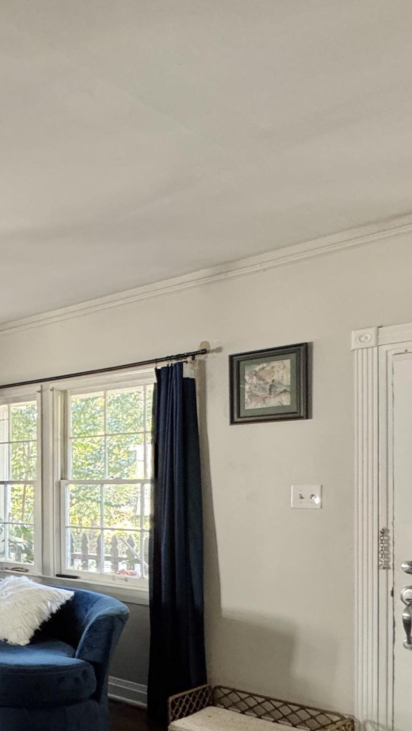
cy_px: 498
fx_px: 621
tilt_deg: -1.3
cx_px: -236
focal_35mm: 32
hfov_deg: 25.4
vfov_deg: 59.3
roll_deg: -0.3
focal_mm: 2.22
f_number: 2.2
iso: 320
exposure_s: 1/60
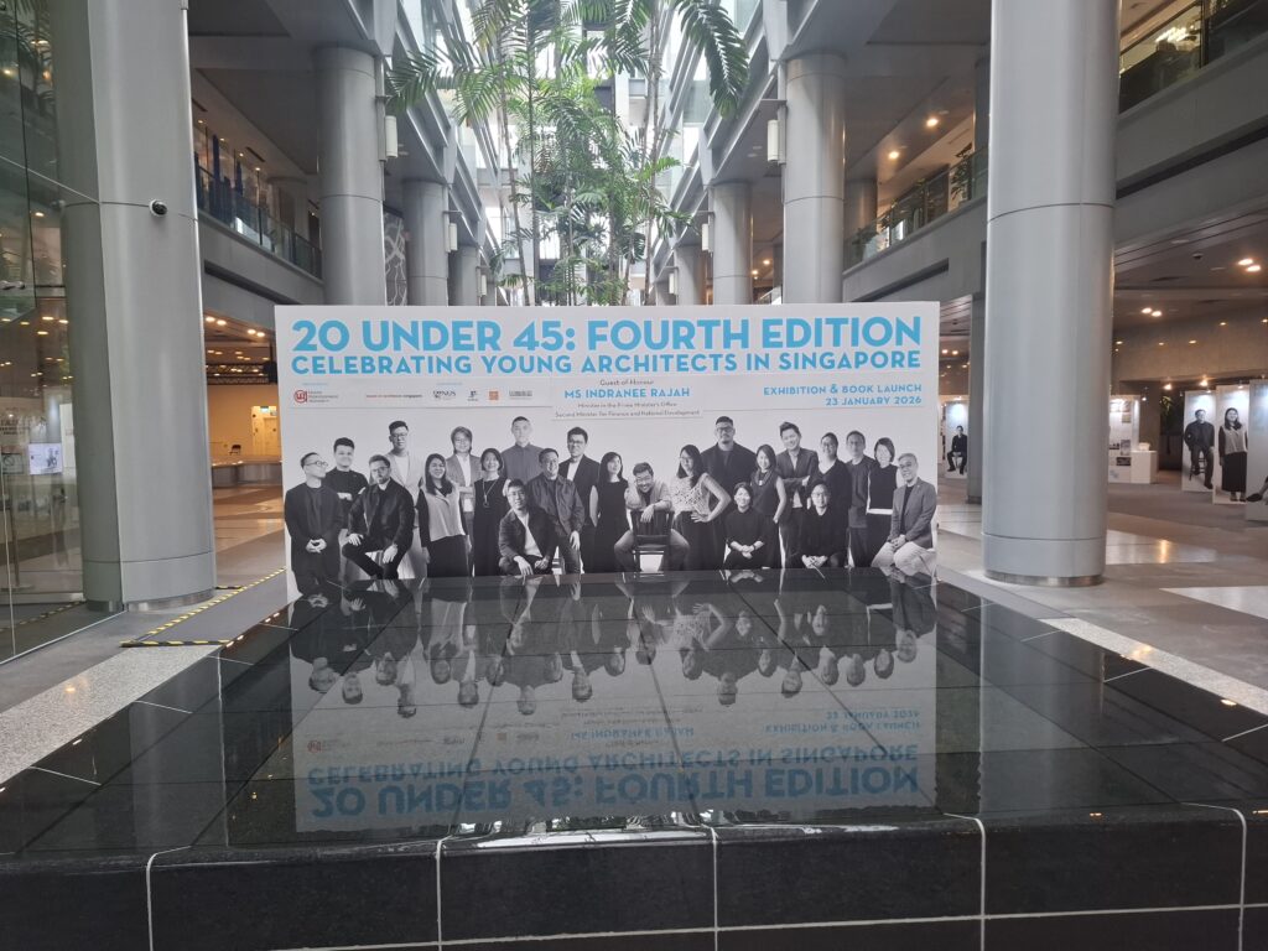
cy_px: 476
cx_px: 634
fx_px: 843
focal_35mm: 23
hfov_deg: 73.9
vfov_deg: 58.9
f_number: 1.8
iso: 250
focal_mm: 5.54
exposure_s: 1/50
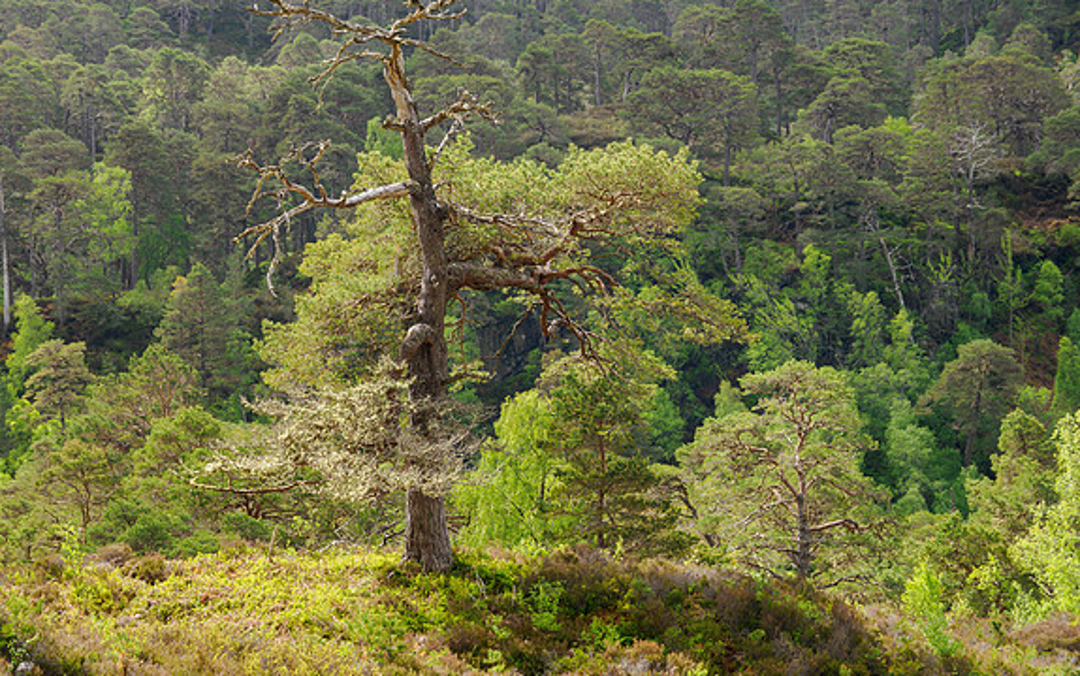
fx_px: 3503
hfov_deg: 17.5
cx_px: 481
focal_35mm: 119
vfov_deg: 11.0
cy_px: 228
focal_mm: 50
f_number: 4
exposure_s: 1/320
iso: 320
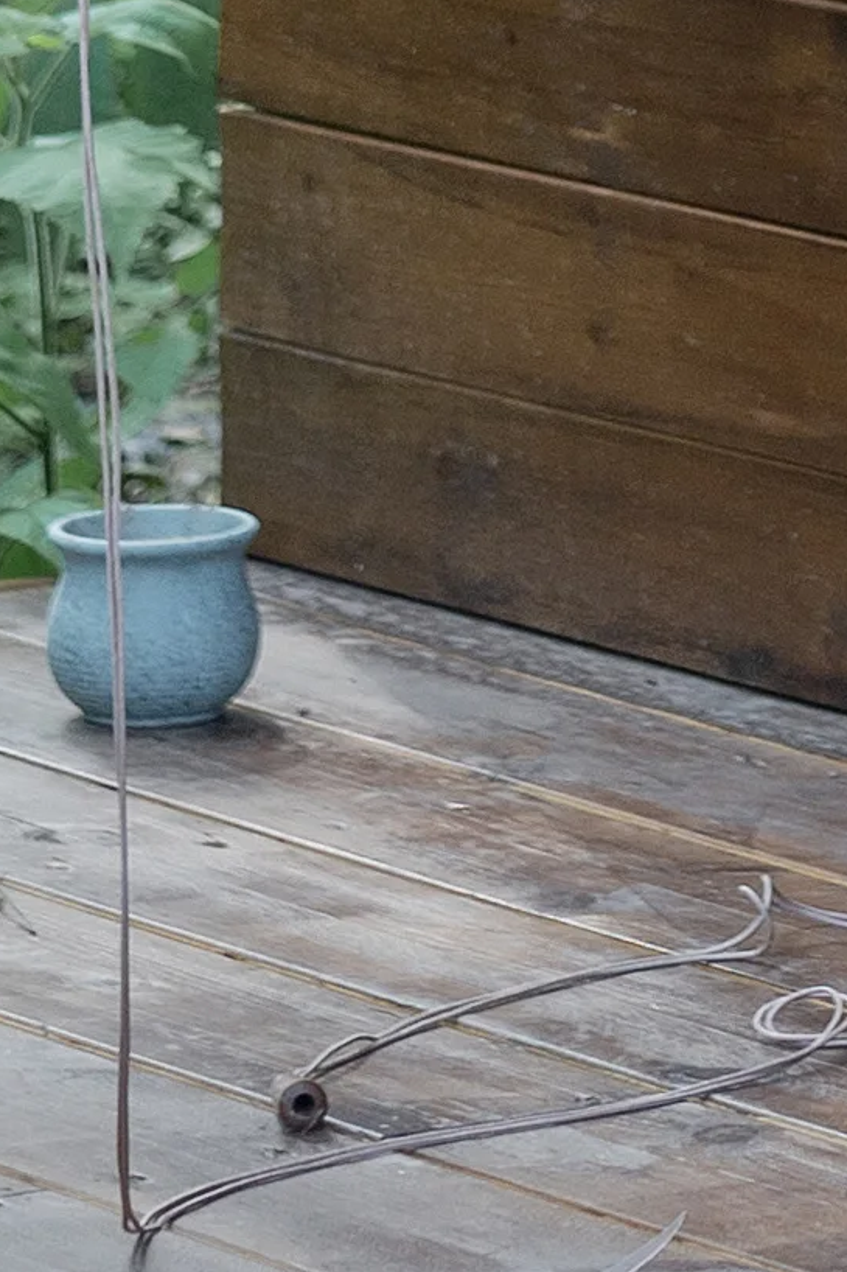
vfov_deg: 5.2
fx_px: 13310
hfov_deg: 3.5
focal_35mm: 377
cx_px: 2714
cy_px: -2392
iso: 160
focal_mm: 51
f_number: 2.8
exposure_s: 1/320
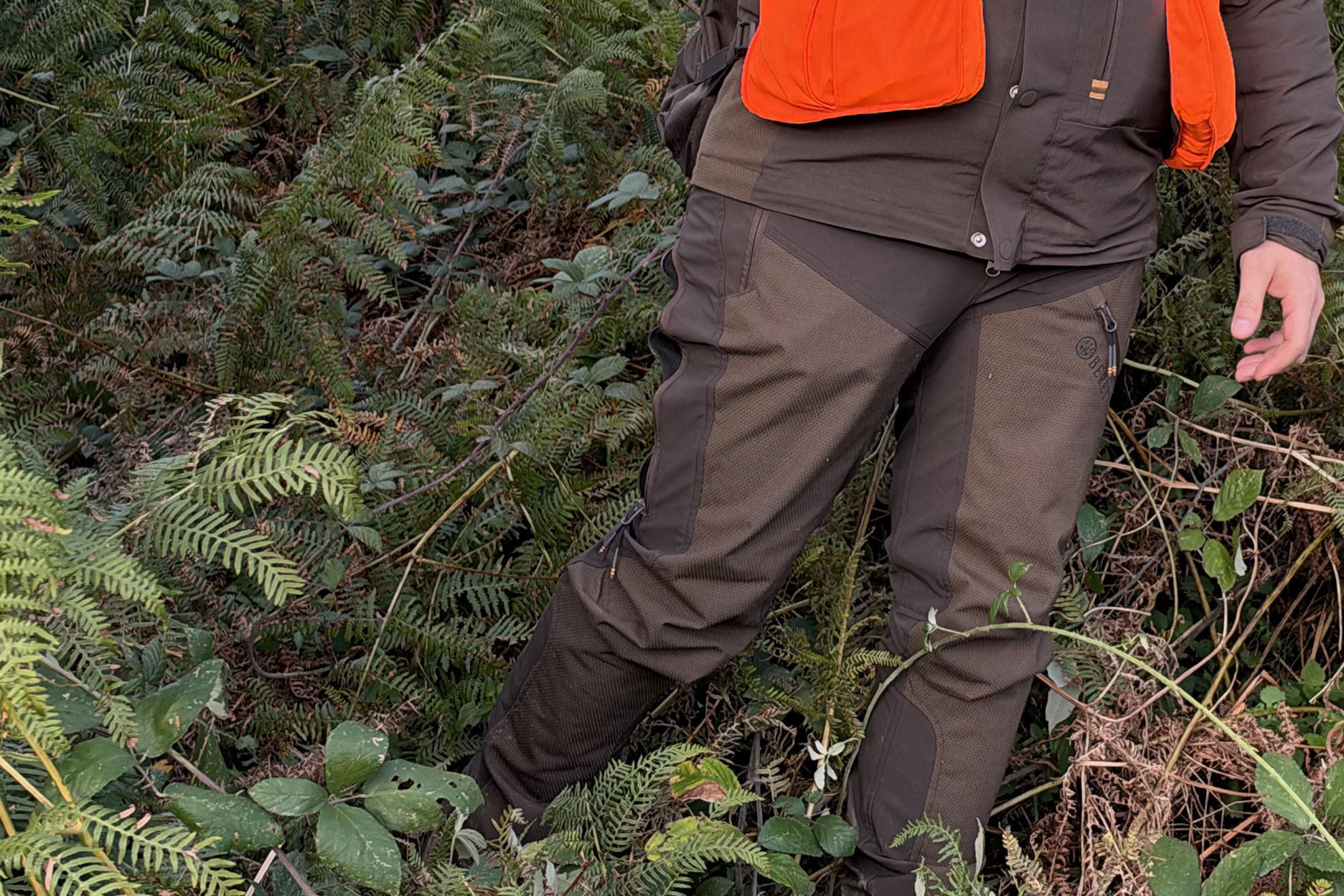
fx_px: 2688
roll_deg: -2.9
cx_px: 1069
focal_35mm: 72
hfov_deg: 27.5
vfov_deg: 18.7
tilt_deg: -0.7
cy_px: 136
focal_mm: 6.93
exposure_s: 1/346
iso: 80
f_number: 1.8
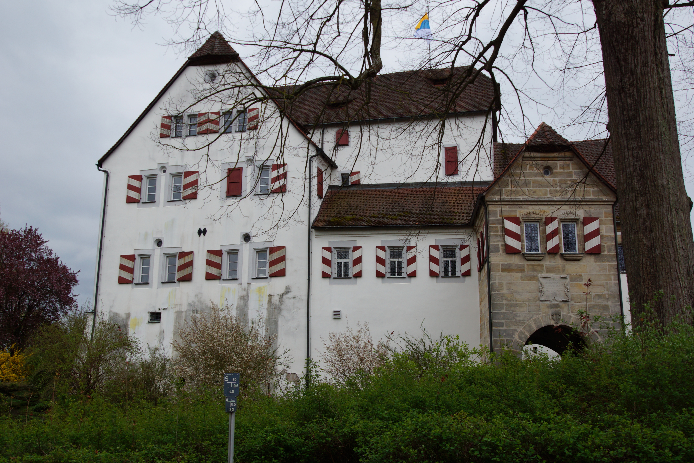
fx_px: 694
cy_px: 232
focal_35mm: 36
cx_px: 347
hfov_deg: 53.1
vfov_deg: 36.9
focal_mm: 24
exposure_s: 1/80
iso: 100
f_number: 5.6
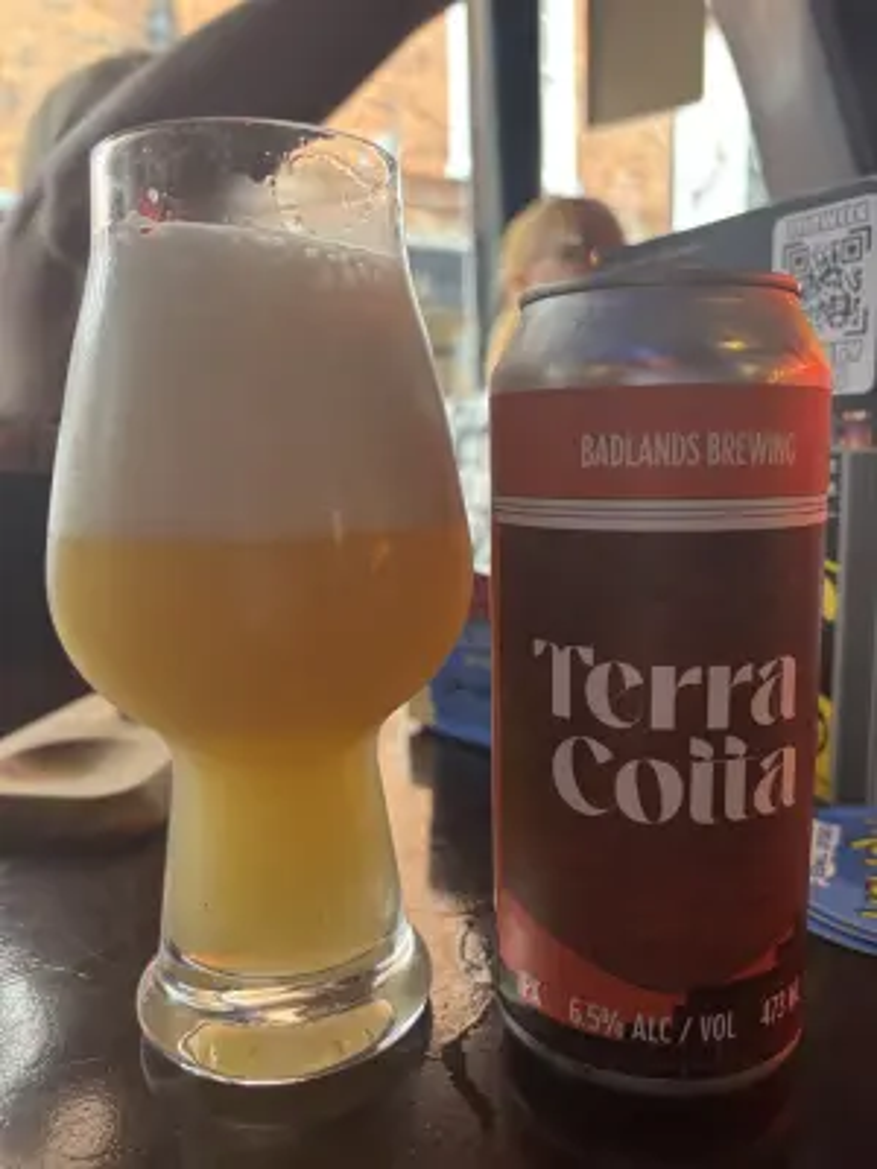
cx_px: 438
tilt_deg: -8.6
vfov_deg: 67.3
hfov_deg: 53.1
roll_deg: +0.7
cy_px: 584
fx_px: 878
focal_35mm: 26
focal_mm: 5.96
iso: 320
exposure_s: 1/50
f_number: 1.6
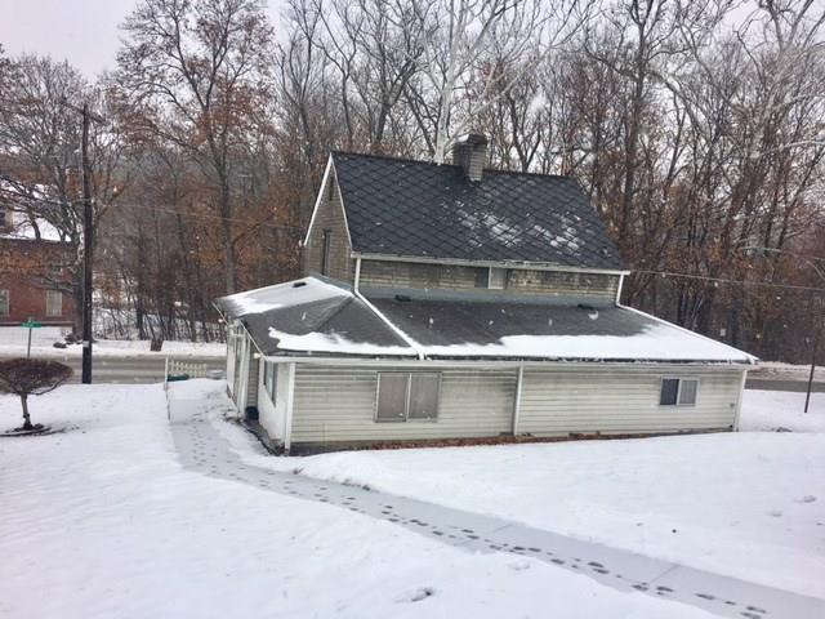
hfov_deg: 61.7
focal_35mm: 29
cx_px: 412
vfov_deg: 48.2
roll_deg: -3.2
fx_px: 691
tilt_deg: -5.9
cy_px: 310
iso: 25
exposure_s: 1/499
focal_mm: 4.15
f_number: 2.2
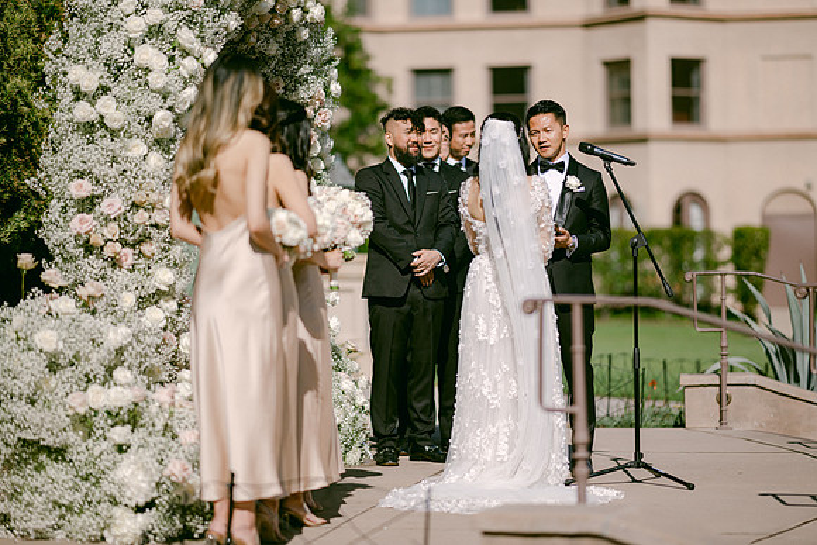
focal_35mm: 111
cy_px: 272
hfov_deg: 18.4
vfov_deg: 12.3
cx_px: 408
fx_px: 2521
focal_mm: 105
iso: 100
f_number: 1.4
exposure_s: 1/20000
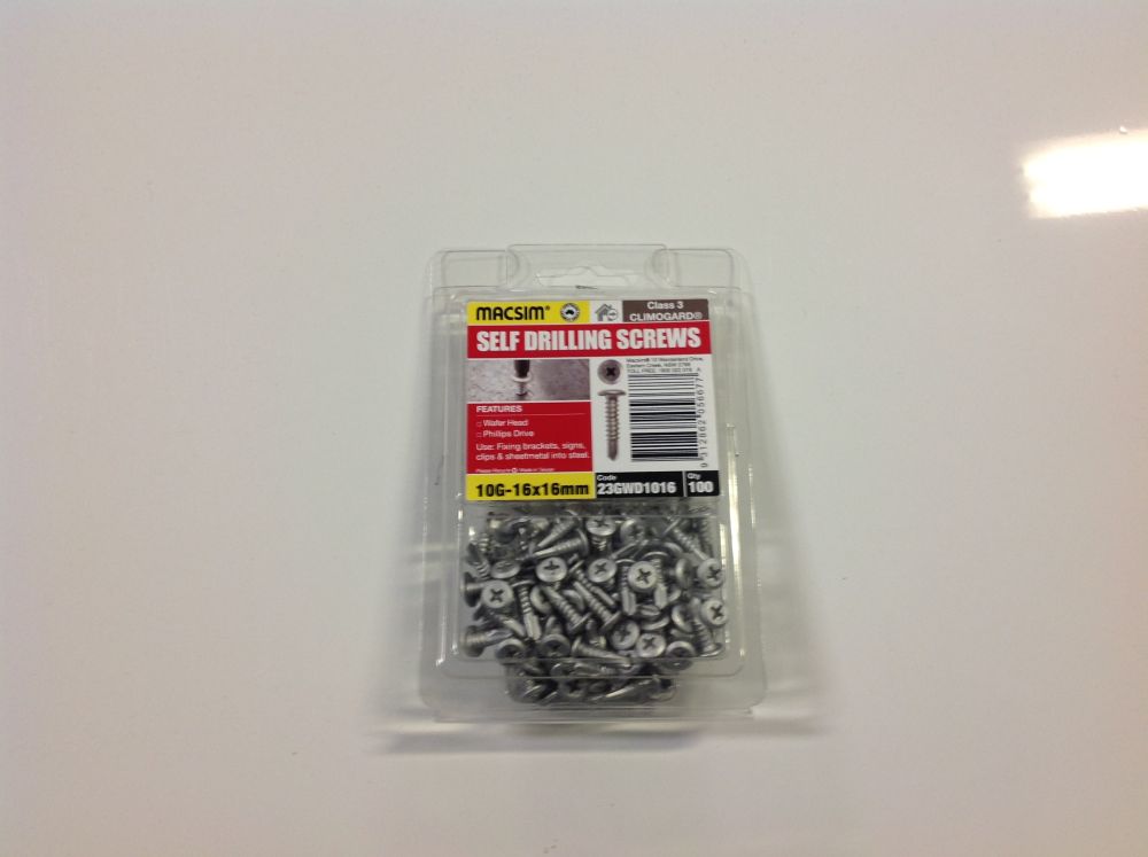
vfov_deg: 40.6
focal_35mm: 35
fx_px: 1159
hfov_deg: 52.7
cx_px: 574
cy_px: 428
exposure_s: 1/17
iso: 64
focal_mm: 4.28
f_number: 2.4
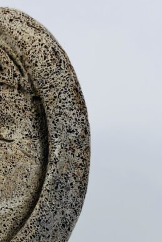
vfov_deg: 24.8
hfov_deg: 17.7
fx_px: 499
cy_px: 288
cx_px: -19
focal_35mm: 74
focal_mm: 4.25
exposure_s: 1/242
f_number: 1.8
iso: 32
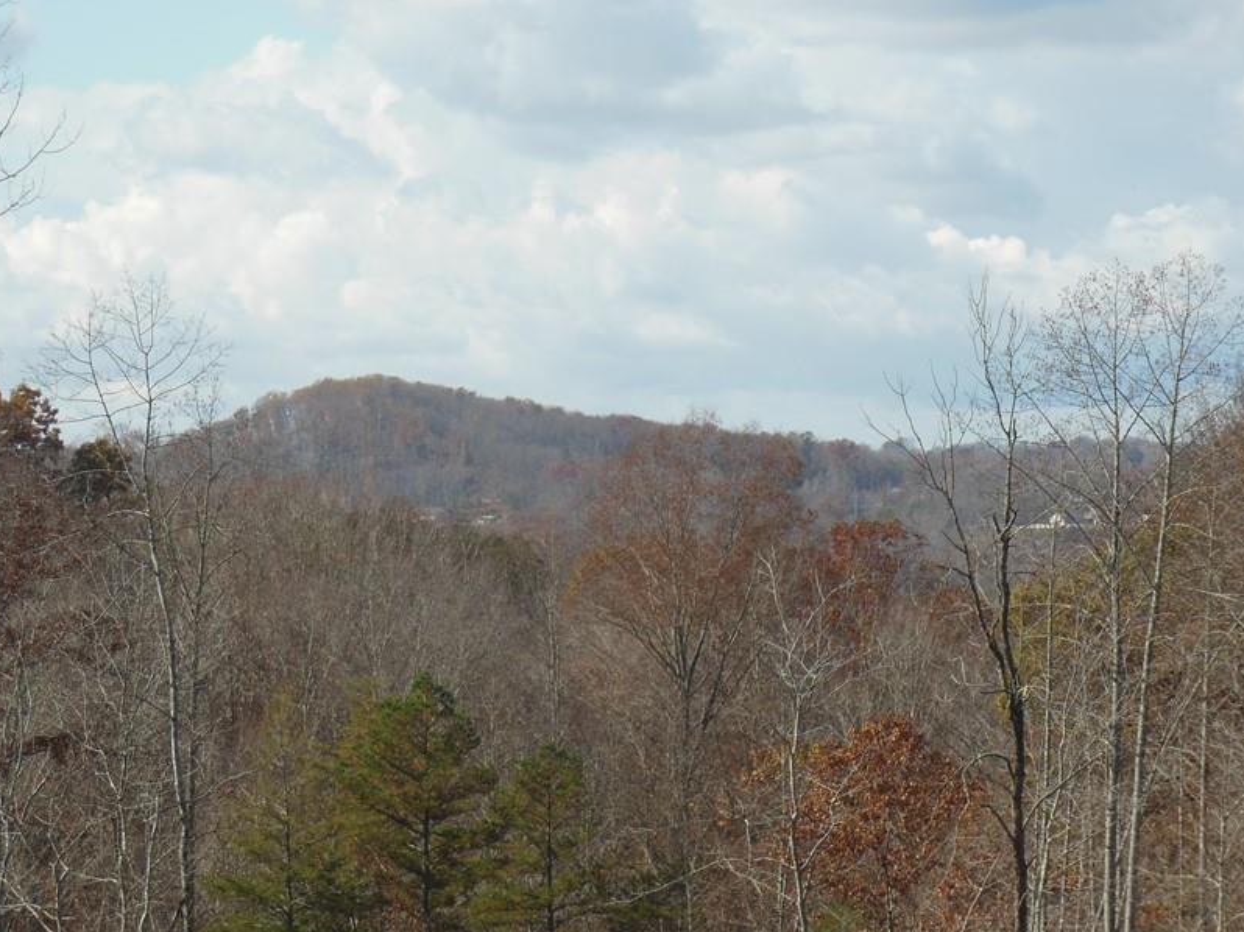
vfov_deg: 9.1
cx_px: 482
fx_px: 5856
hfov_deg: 12.1
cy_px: 471
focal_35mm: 163
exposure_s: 1/640
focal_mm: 22.6
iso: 125
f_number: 5
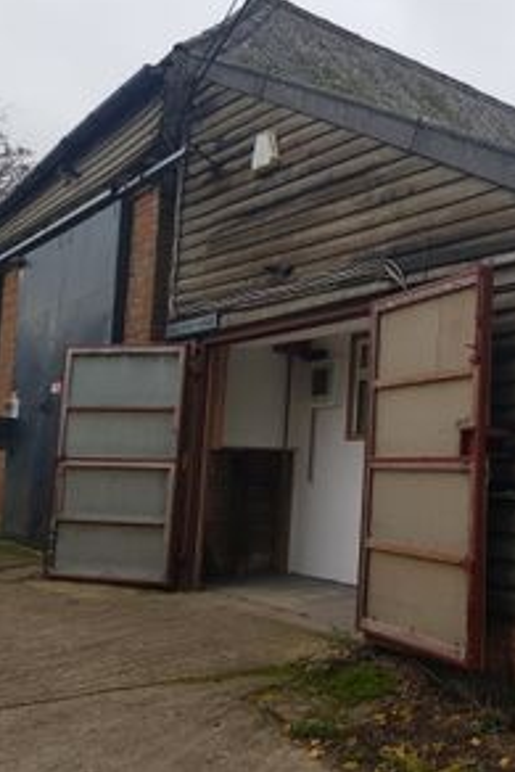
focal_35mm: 37
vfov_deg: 51.9
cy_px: 378
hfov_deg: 32.8
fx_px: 793
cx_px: 523
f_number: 1.7
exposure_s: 1/135
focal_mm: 4.2
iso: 40
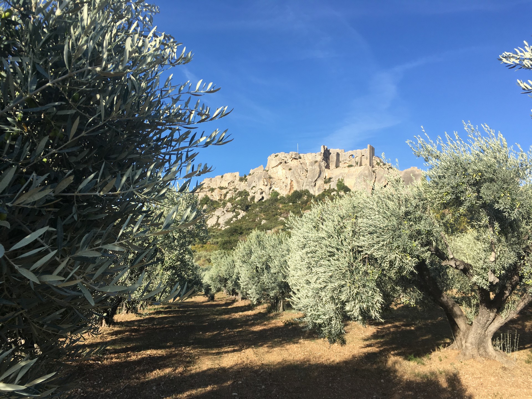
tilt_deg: +10.9
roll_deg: -3.1
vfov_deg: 48.2
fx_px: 446
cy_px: 200
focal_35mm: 29
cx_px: 266
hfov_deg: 61.7
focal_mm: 4.15
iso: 25
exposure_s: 1/927
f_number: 2.2
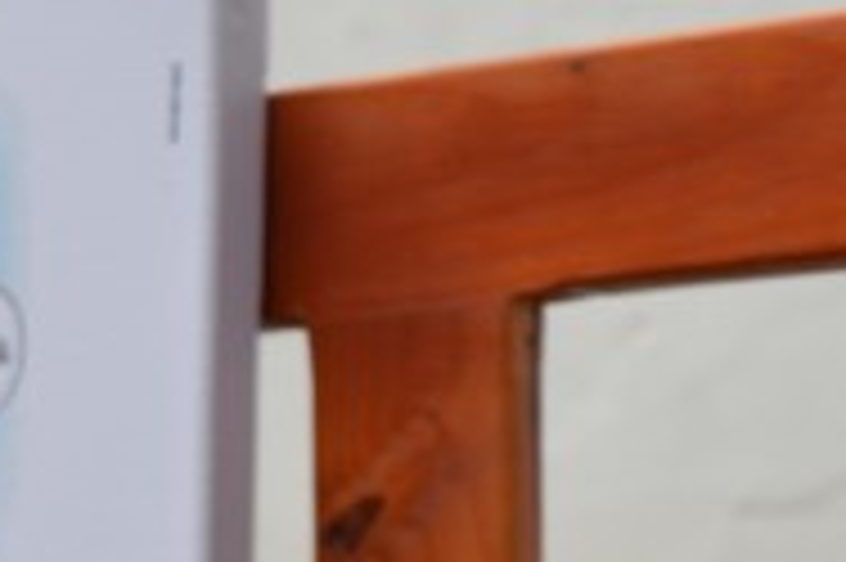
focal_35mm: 165
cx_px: 598
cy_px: 917
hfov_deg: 12.4
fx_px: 3883
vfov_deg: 8.1
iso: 125
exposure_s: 1/125
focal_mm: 23
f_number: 5.6
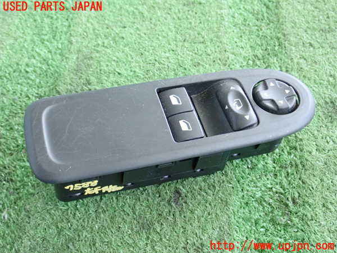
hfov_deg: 41.2
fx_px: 448
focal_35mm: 46
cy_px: 126
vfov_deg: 31.5
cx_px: 168
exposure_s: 1/40
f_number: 4.5
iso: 800
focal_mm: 8.41
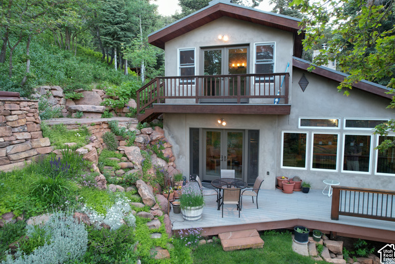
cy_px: 130
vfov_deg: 55.1
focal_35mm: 23
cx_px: 198
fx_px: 252
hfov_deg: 76.1
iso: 100
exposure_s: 1/20
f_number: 2.8
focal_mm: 8.38
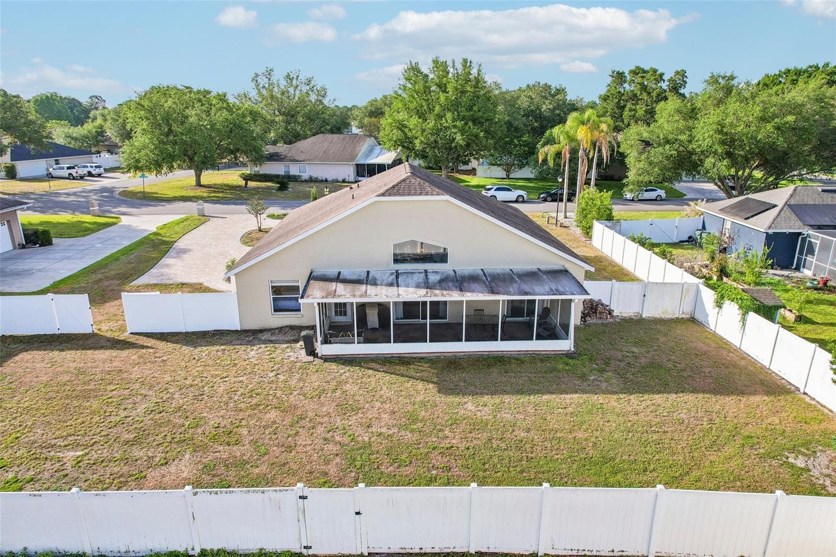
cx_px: 418
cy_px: 278
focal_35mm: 22
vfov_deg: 57.2
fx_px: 511
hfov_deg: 78.6
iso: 110
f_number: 2.8
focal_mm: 8.4
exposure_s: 1/1500
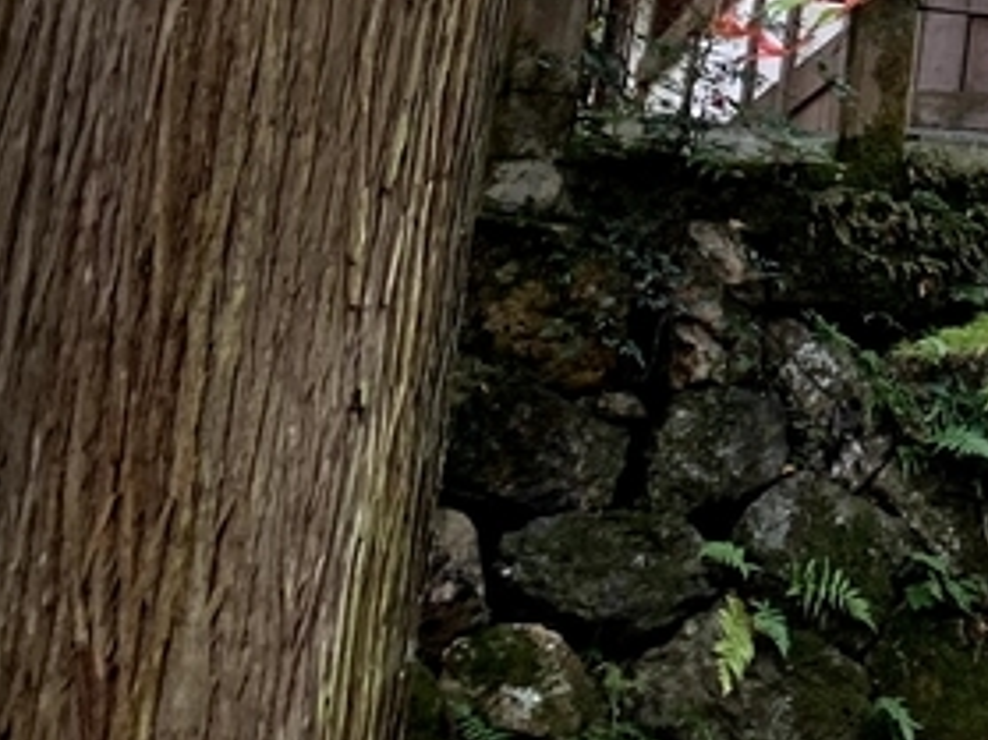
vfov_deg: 11.8
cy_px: -761
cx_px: 1841
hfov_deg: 15.0
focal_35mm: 112
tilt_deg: +24.6
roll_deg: -0.4
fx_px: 3195
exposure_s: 1/121
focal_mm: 4.25
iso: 50
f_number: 1.8
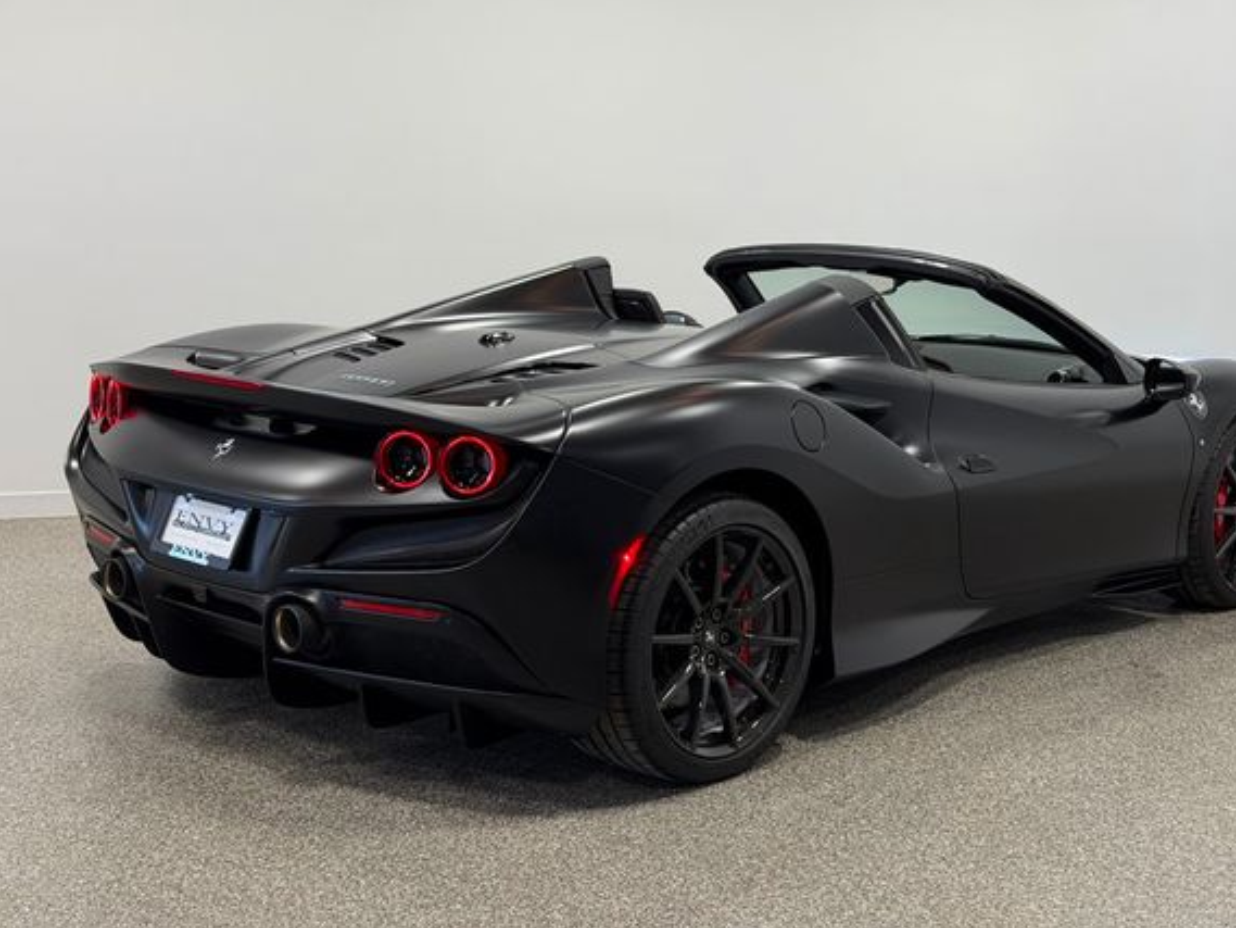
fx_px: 1929
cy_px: 417
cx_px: 693
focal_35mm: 54
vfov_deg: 27.0
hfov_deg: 35.5
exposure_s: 1/220
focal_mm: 6.76
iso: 50
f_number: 1.78
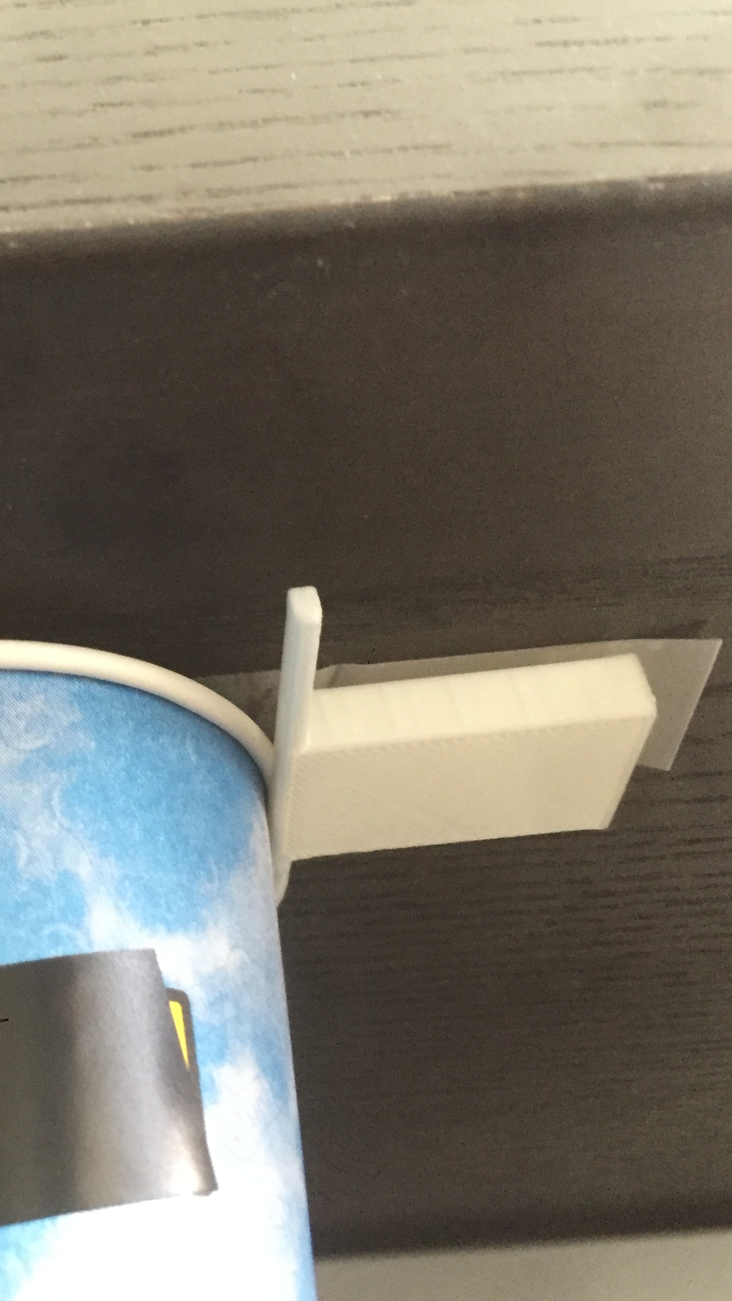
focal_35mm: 43
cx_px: -77
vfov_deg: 47.4
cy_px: 646
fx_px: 1484
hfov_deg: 25.6
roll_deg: +1.5
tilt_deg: +38.5
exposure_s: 1/17
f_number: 2.2
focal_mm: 4.15
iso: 250
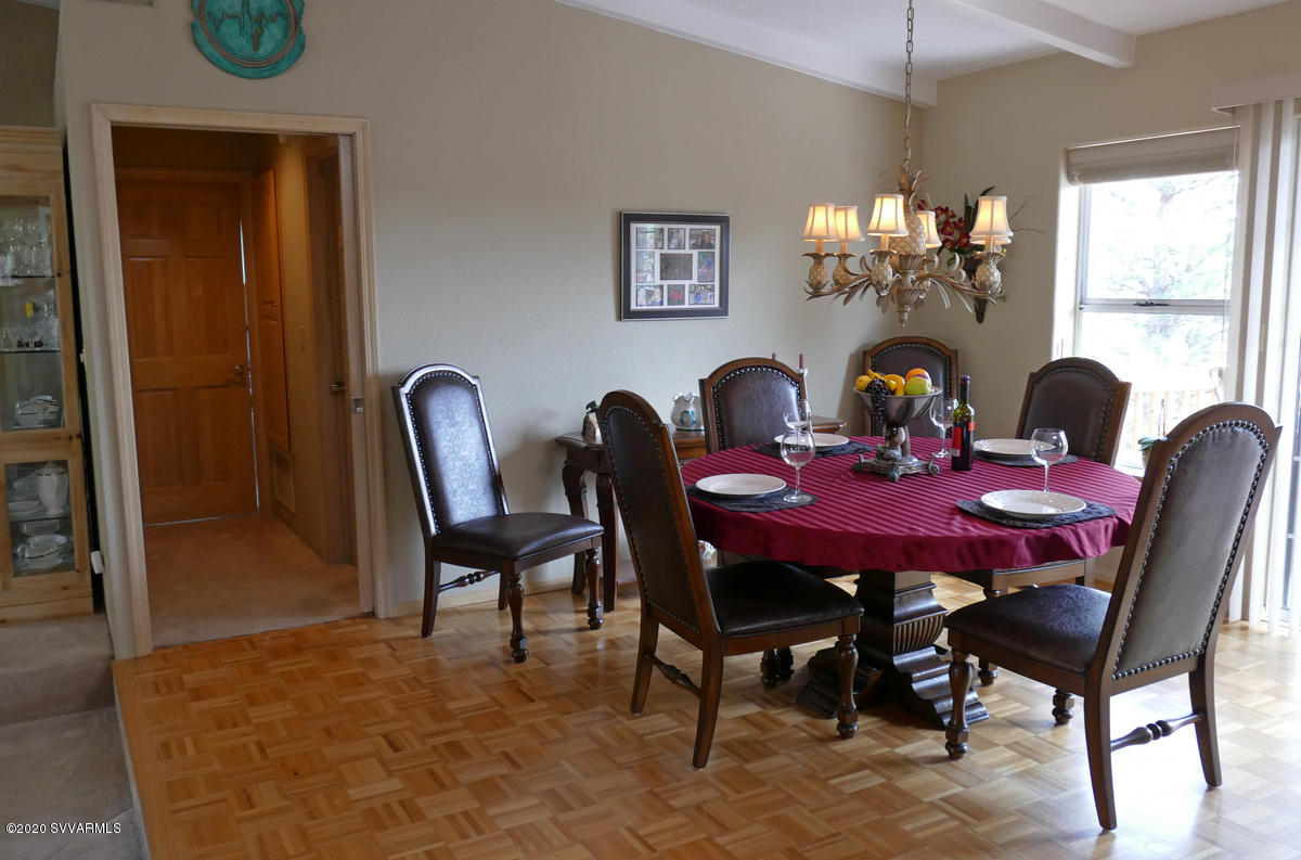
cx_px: 650
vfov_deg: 47.7
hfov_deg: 67.5
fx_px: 973
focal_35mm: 27
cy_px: 430
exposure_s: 1/40
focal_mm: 9.12
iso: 400
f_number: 4
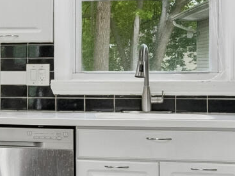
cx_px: -272
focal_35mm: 118
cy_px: 22
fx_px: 801
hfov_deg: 13.6
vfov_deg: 12.5
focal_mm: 15
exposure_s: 1/50
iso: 640
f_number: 7.1
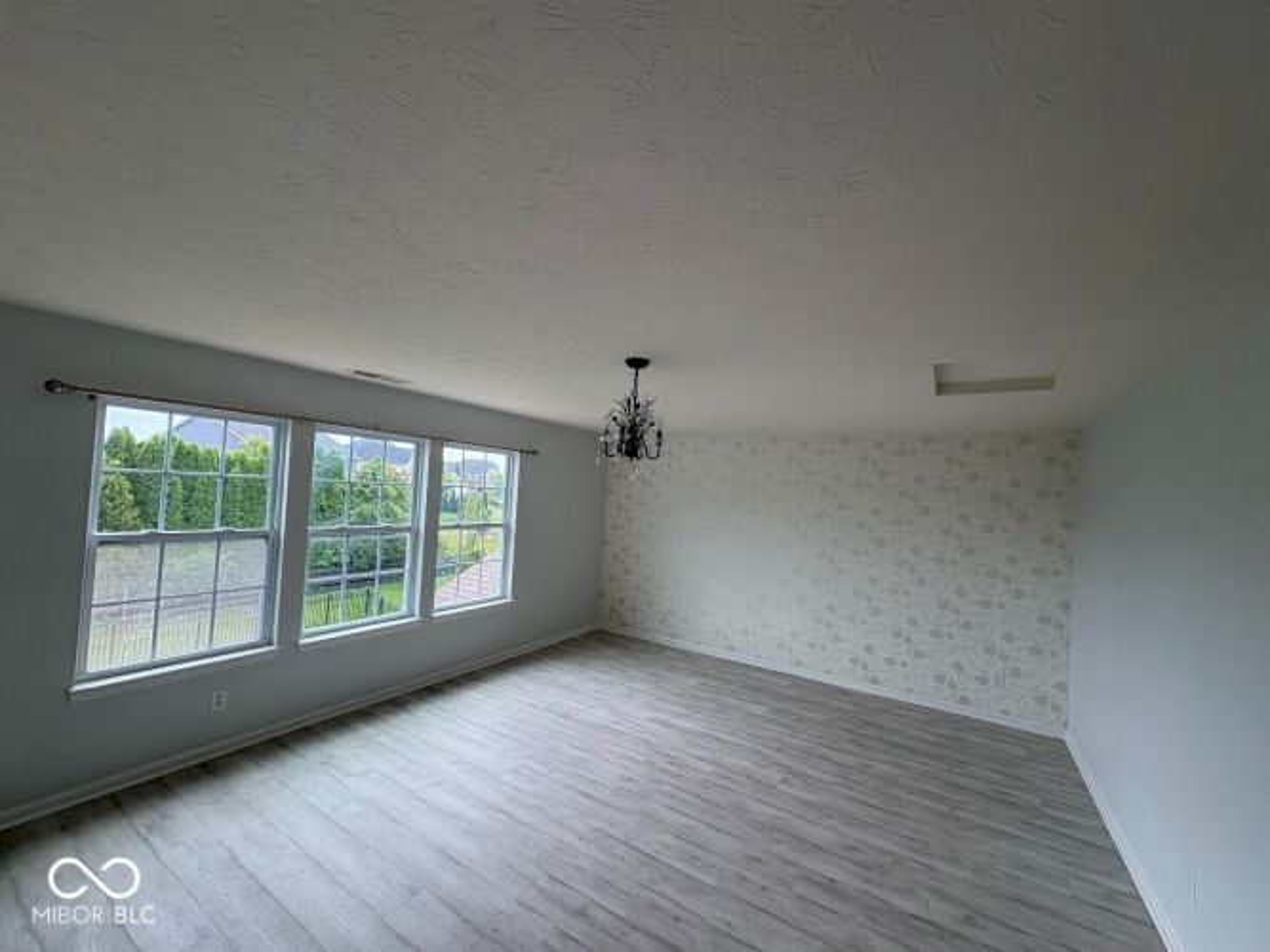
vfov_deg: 85.7
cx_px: 635
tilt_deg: +1.8
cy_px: 476
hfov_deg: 102.1
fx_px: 514
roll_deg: -2.9
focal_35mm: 14
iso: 64
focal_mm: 2.22
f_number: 2.2
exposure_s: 1/223
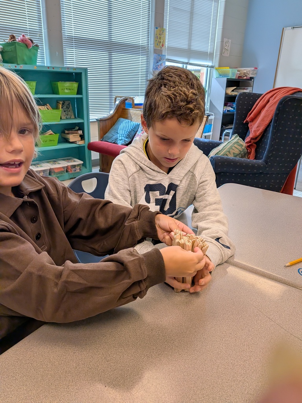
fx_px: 279
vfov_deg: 71.6
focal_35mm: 24
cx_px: 151
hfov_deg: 56.8
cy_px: 202
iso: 50
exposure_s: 1/238
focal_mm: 4.53
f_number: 1.7
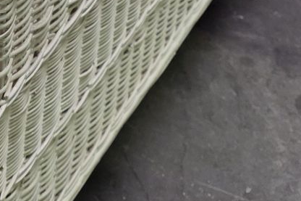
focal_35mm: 115
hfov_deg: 17.1
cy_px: -184
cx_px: -54
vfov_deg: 11.0
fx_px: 961
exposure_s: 1/180
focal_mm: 6.3
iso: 160
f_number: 1.7
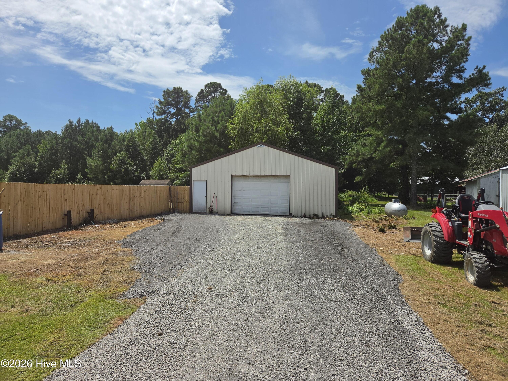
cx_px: 254
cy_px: 190
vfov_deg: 58.9
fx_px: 338
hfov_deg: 73.9
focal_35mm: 23
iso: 80
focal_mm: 5.4
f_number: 1.8
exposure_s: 1/6836
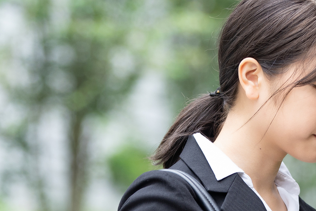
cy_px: 227
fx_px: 2897
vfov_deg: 4.2
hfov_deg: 6.2
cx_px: 231
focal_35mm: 330
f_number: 3.2
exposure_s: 1/200
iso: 400
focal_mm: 115
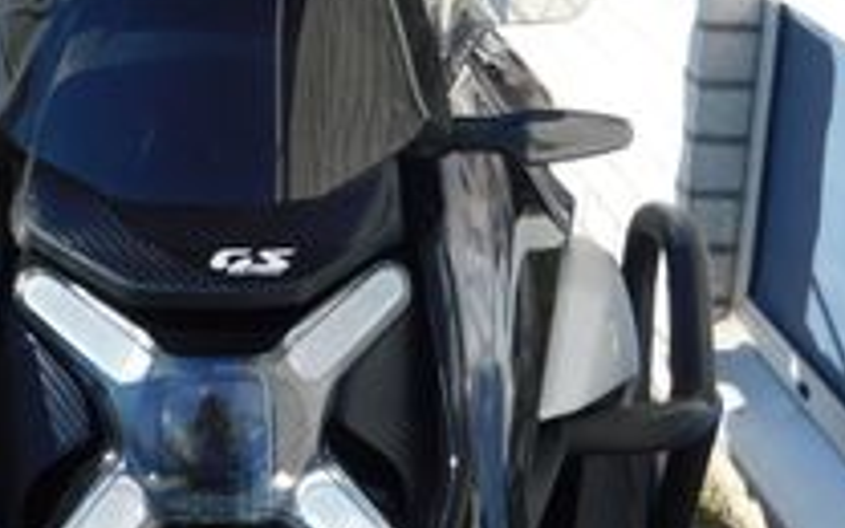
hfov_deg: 27.2
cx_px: 252
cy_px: 97
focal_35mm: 75
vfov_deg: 17.2
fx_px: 1727
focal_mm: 4
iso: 125
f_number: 3
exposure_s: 1/800
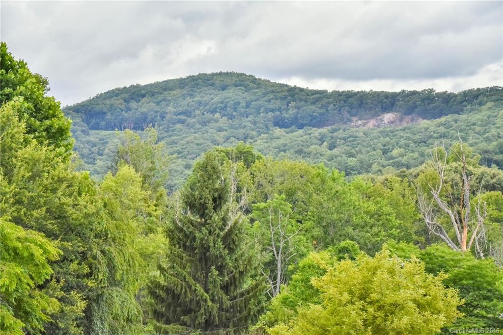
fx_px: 1090
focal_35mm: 78
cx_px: 252
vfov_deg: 17.5
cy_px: 168
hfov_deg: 26.0
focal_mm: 78
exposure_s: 1/1600
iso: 4000
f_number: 8
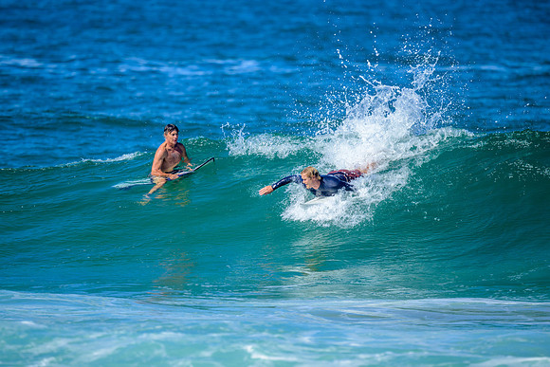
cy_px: 184
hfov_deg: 2.6
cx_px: 275
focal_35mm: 800
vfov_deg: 1.7
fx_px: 12225
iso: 450
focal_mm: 800
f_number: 6.3
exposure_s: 1/2500
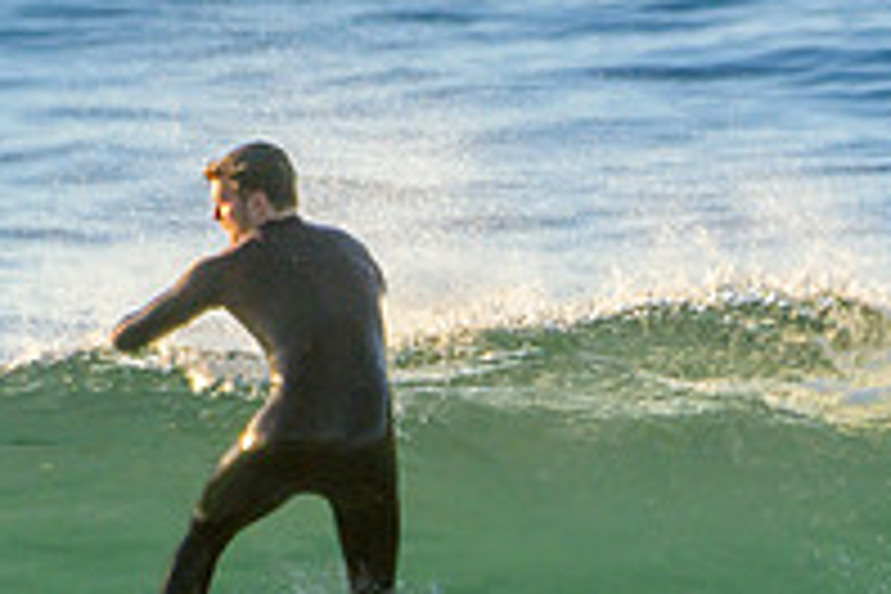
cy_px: 686
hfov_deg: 0.9
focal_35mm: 2193
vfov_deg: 0.6
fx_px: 54273
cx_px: 212
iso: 400
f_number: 5.6
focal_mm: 500
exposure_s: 1/1250
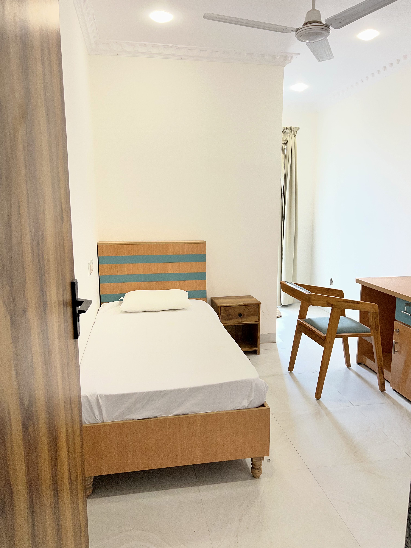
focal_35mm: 26
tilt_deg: -9.4
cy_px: 274
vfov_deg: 67.3
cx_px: 206
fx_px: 412
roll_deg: +1.9
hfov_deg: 53.1
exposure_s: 1/100
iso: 64
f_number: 1.5
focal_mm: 5.7
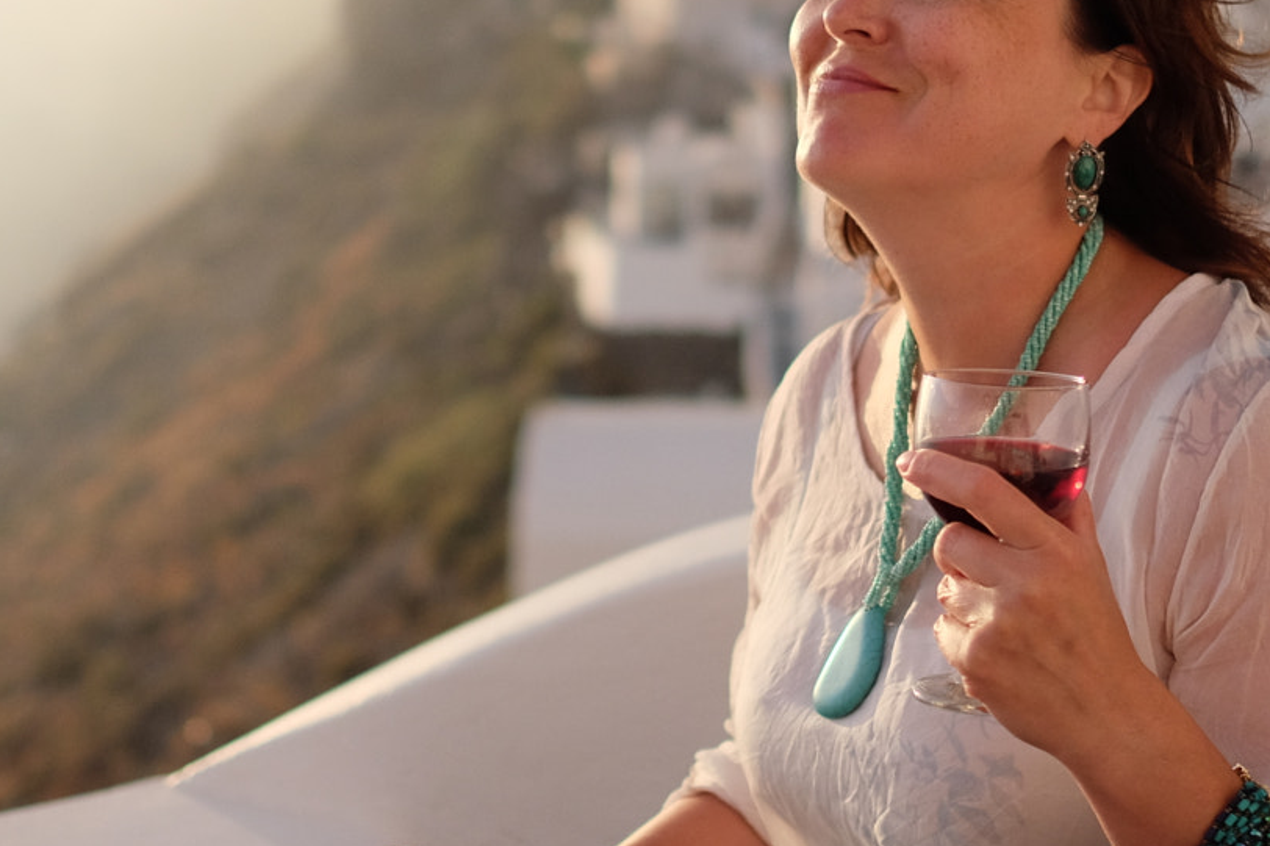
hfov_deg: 29.2
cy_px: 235
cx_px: 646
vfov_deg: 19.6
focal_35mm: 69
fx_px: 2434
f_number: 1.4
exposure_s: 1/4000
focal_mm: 23
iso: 800
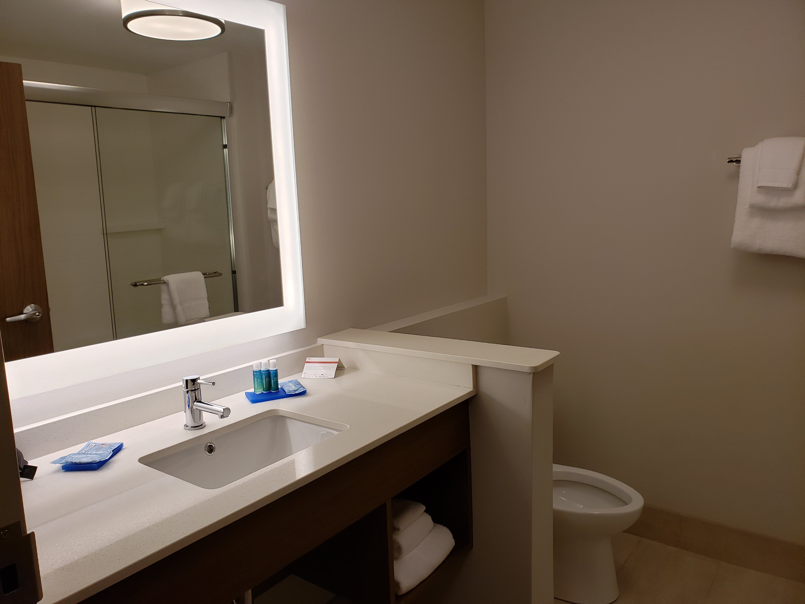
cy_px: 302
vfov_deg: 53.1
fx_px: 605
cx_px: 402
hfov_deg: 67.3
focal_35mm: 26
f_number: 2.4
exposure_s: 1/120
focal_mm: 4.3
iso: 80
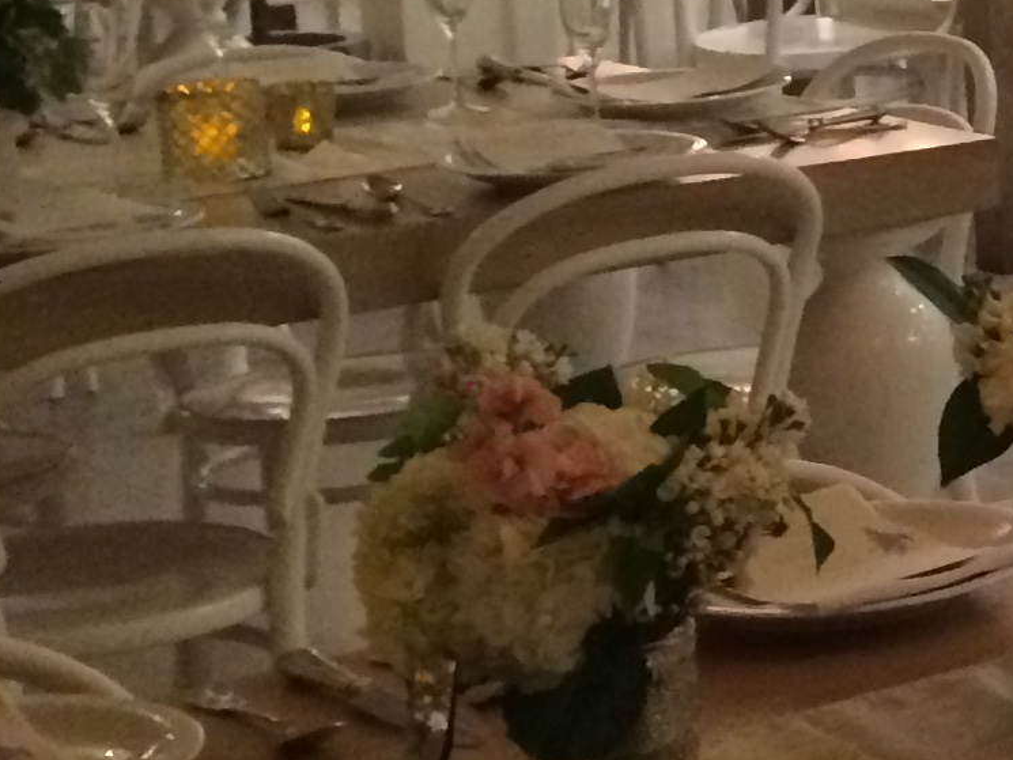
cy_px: 165
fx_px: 3717
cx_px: 2137
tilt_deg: -10.8
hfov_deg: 13.1
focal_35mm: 127
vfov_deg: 11.6
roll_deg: +0.9
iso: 250
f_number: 2.2
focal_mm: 4.15
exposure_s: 1/30
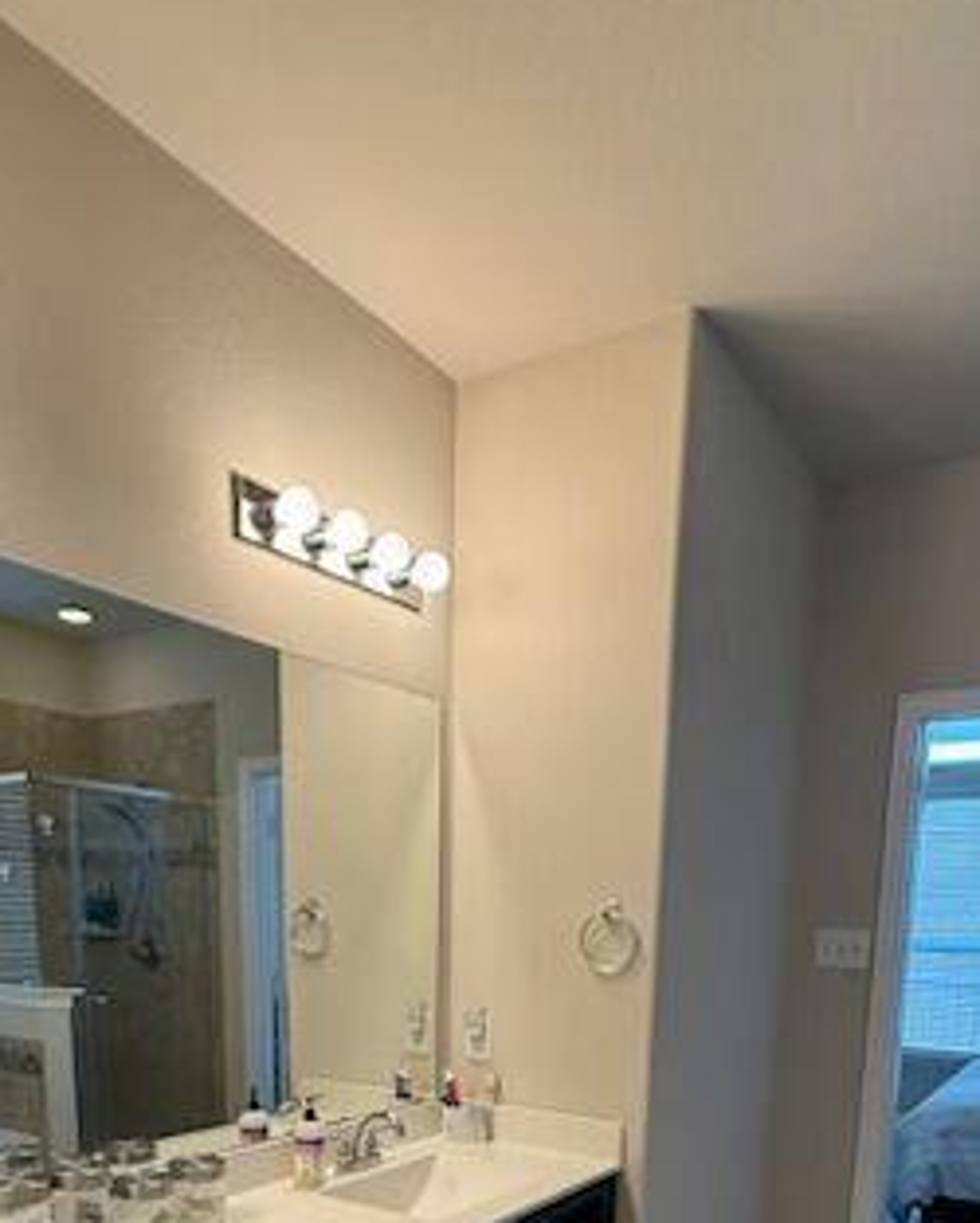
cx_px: 463
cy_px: 1101
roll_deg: -1.5
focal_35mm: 28
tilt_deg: -9.0
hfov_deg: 51.5
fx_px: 1014
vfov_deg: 54.2
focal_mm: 2.22
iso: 200
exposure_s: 1/120
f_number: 2.2
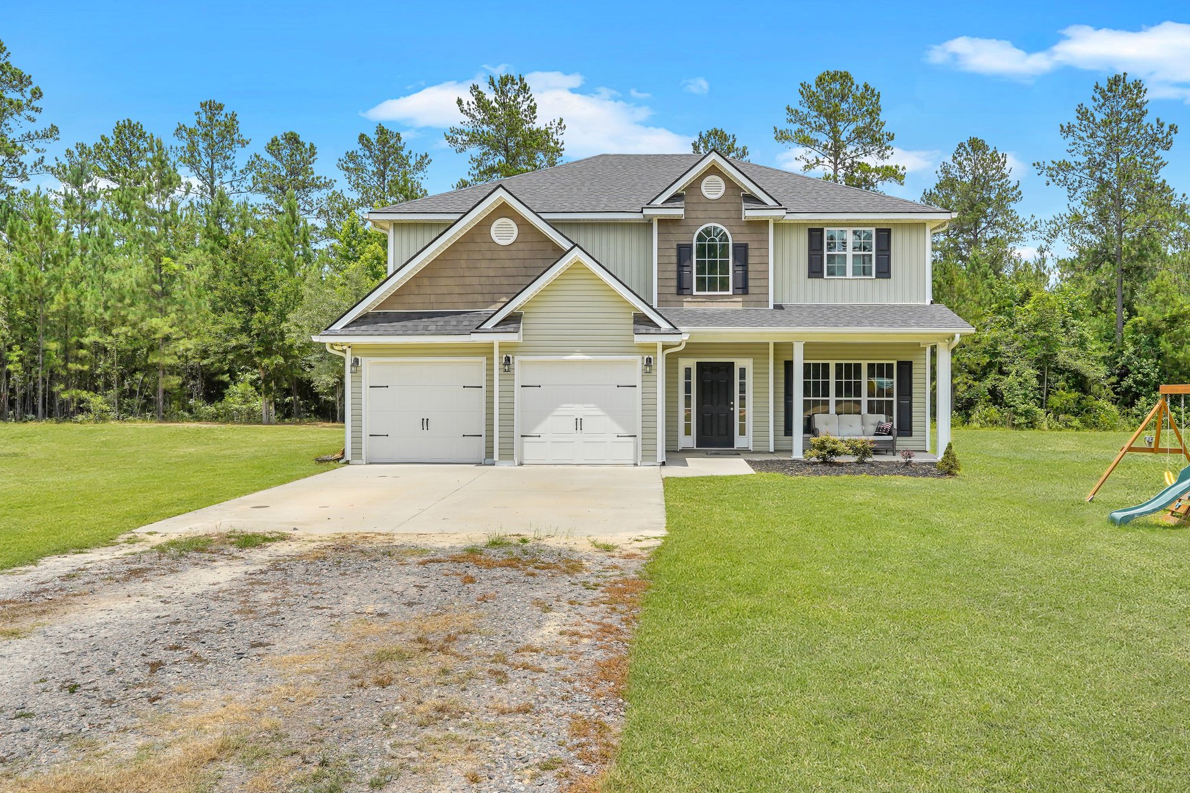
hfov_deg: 63.5
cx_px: 652
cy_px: 381
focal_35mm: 29
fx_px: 958
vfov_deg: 44.9
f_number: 10
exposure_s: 1/400
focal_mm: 25
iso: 200
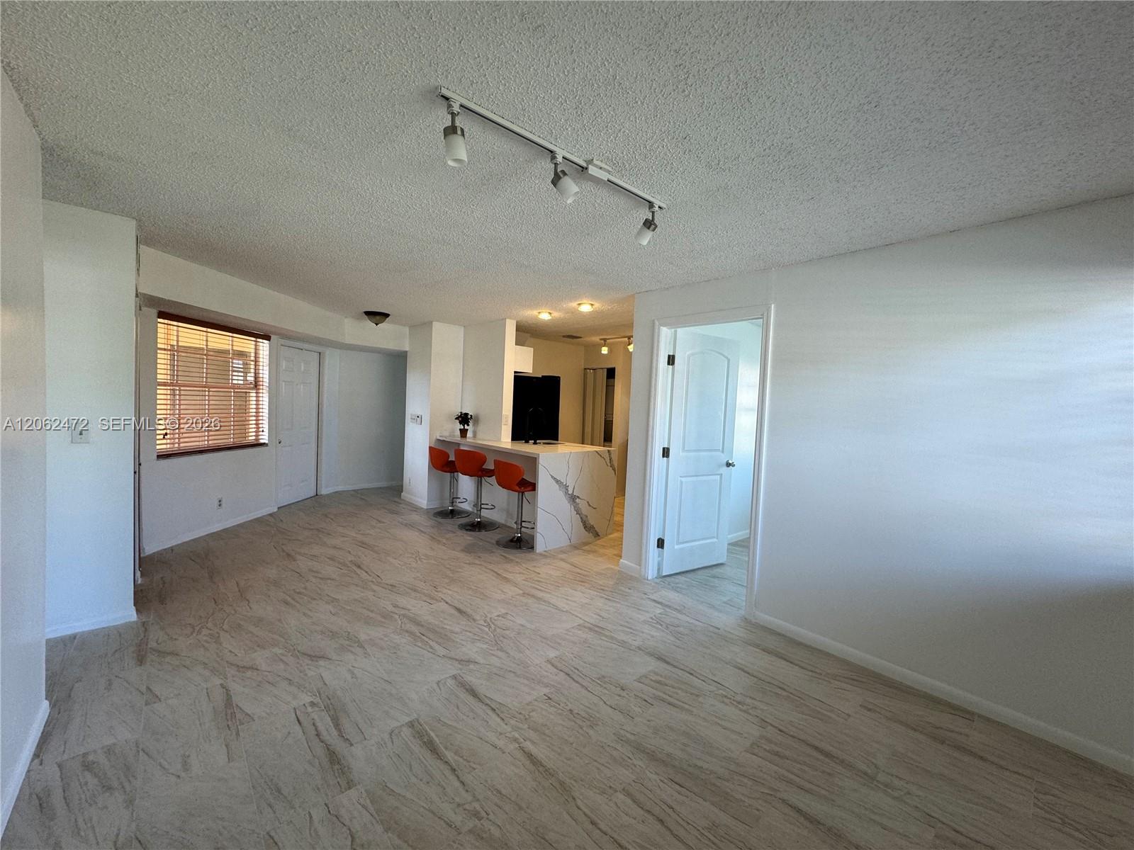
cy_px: 425
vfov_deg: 85.7
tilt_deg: -3.0
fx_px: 459
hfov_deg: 102.1
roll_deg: -2.3
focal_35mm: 14
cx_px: 567
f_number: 2.2
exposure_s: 1/120
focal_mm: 2.22
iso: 125
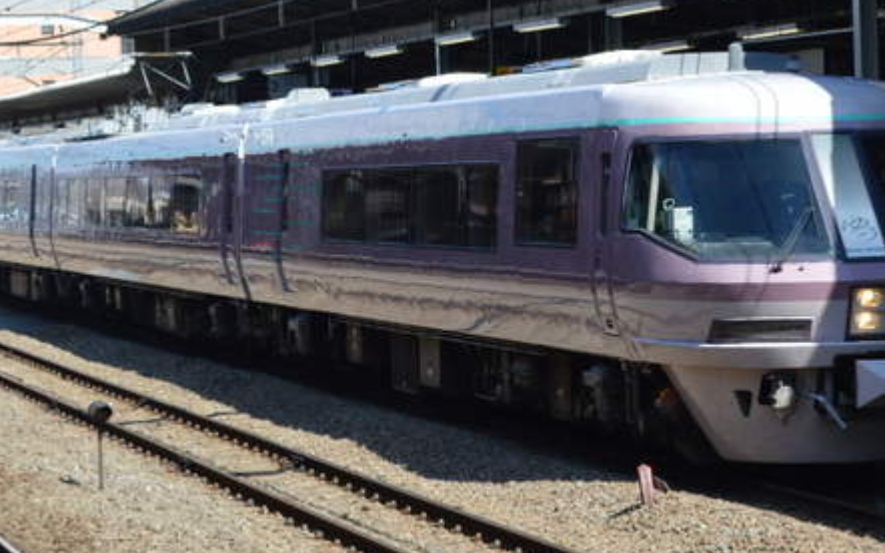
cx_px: 475
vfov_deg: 8.6
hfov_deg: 13.8
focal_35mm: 152
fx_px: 3663
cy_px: 167
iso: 100
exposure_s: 1/160
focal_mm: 55
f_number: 6.3
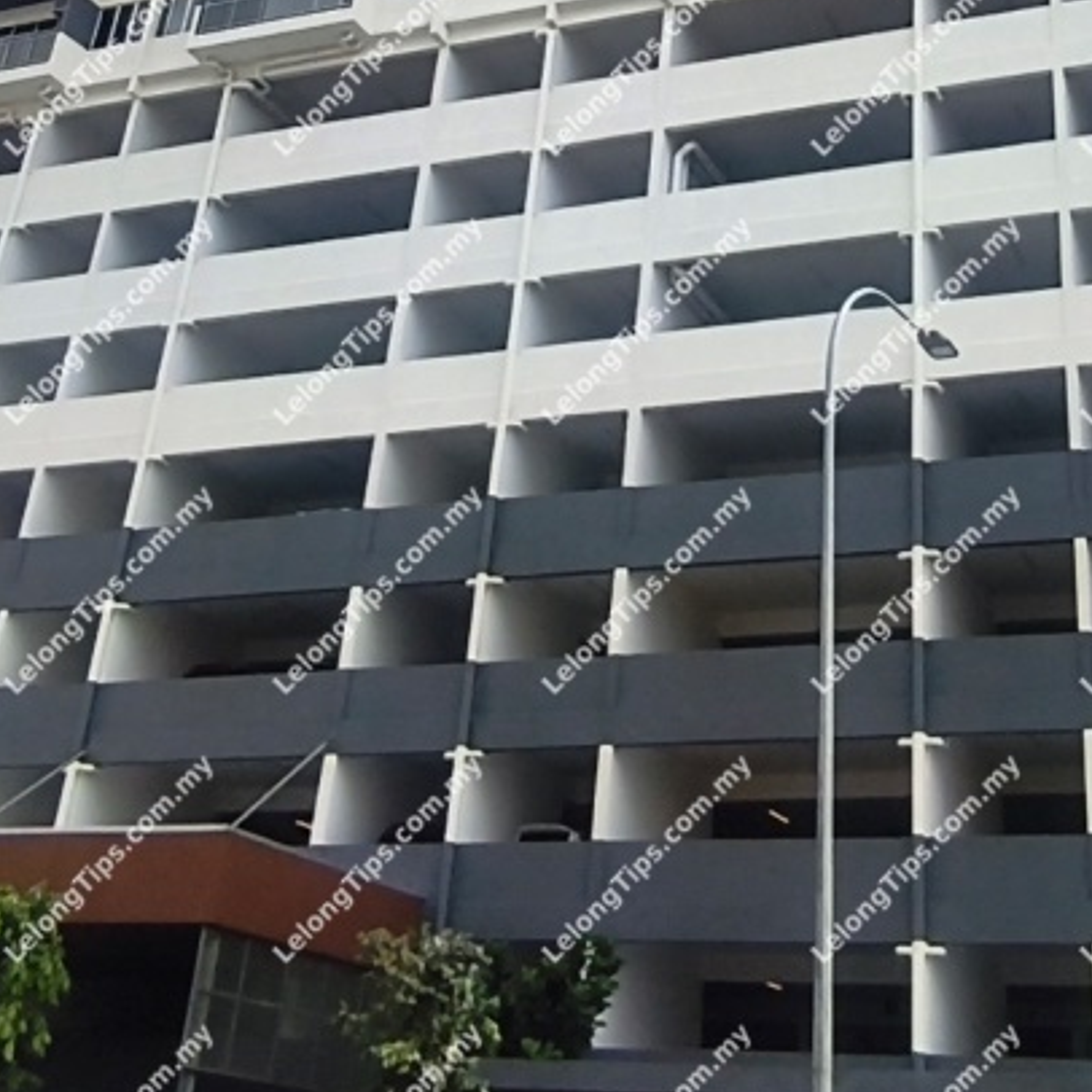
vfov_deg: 30.1
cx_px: 917
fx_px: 1749
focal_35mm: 49
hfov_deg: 33.4
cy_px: -182
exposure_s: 1/4902
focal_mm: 1.65
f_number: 2.2
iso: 50
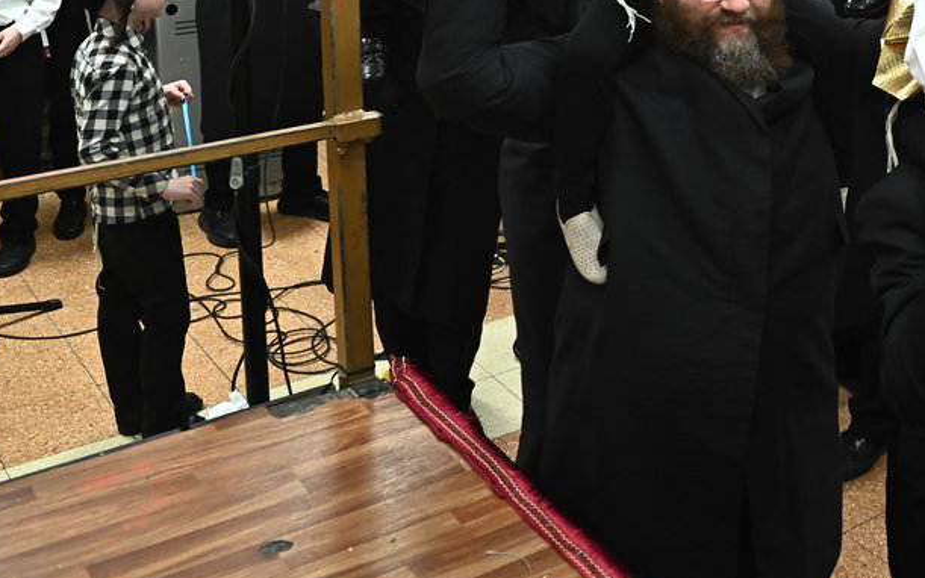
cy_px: -73
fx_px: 1412
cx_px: 901
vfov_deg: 21.8
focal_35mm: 56
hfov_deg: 33.5
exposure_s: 1/160
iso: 2500
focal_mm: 24
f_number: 3.5
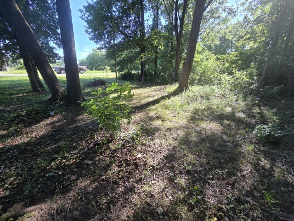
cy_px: 110
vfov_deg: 89.9
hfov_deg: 106.2
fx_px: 110
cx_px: 147
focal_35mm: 13
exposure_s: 1/196
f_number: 2.2
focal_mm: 2.2
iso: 50
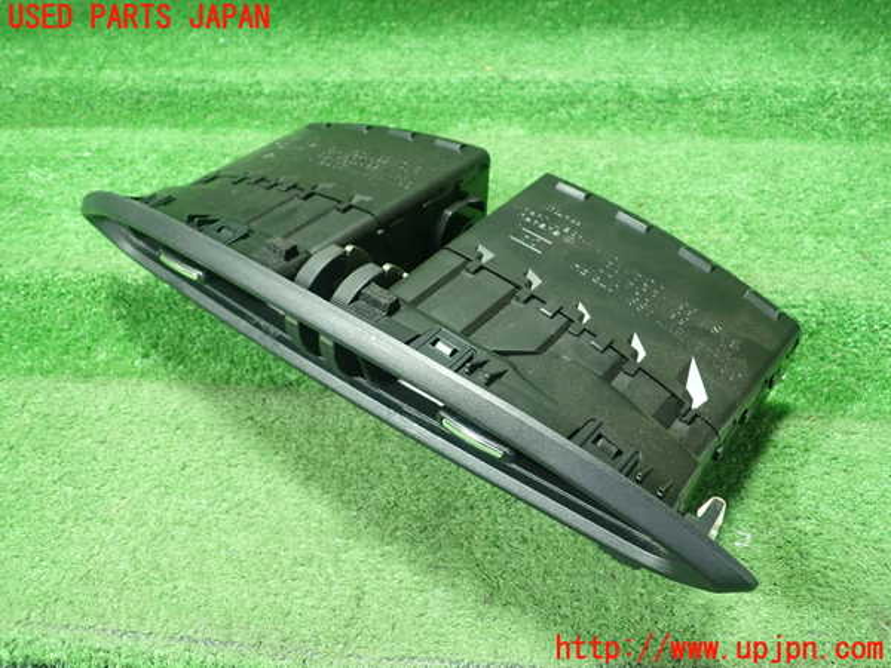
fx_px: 772
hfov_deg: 60.0
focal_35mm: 30
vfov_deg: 46.8
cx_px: 446
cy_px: 334
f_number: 2.3
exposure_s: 1/80
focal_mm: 5.5
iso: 800
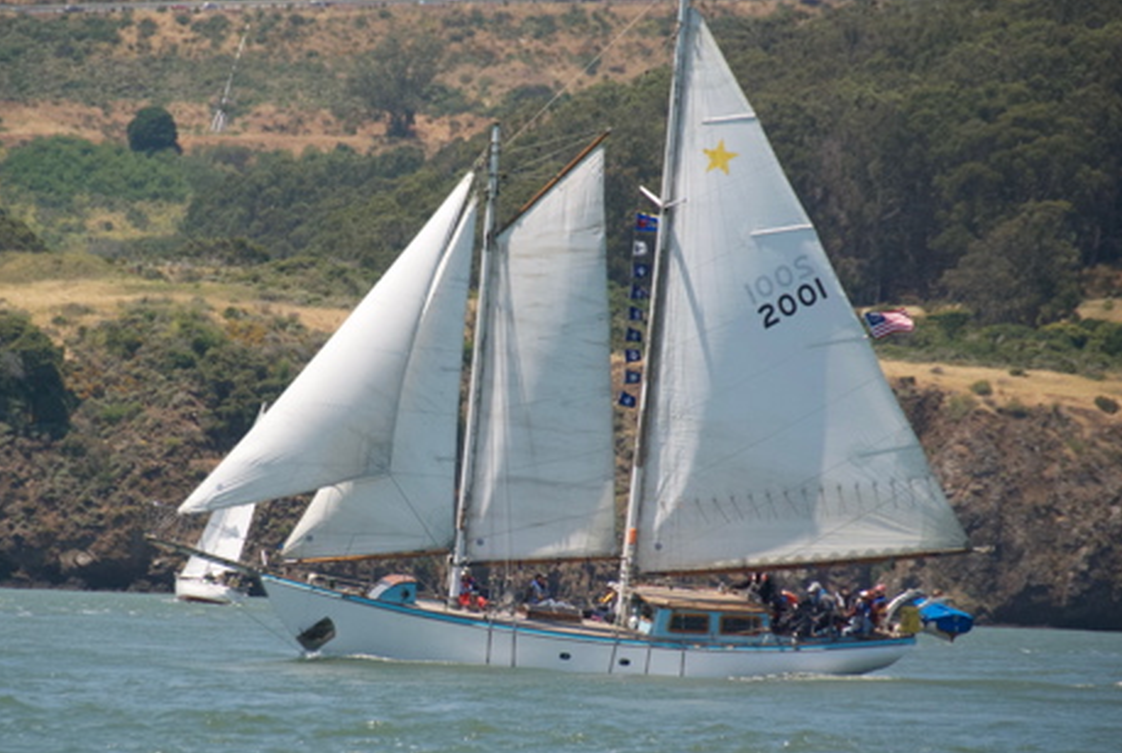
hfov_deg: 5.4
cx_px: 471
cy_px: 381
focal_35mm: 382
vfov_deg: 3.6
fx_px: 11929
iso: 800
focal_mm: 200
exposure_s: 1/2500
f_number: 5.6
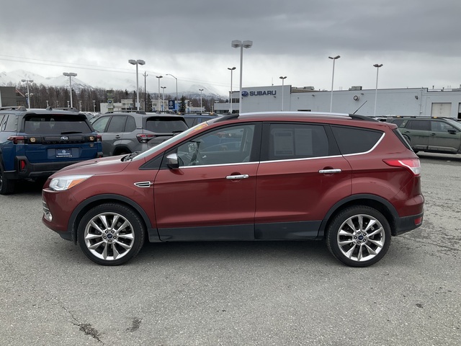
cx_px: 230
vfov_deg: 48.2
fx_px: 386
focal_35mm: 29
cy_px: 173
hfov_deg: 61.7
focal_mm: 3
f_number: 1.8
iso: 25
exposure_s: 1/912
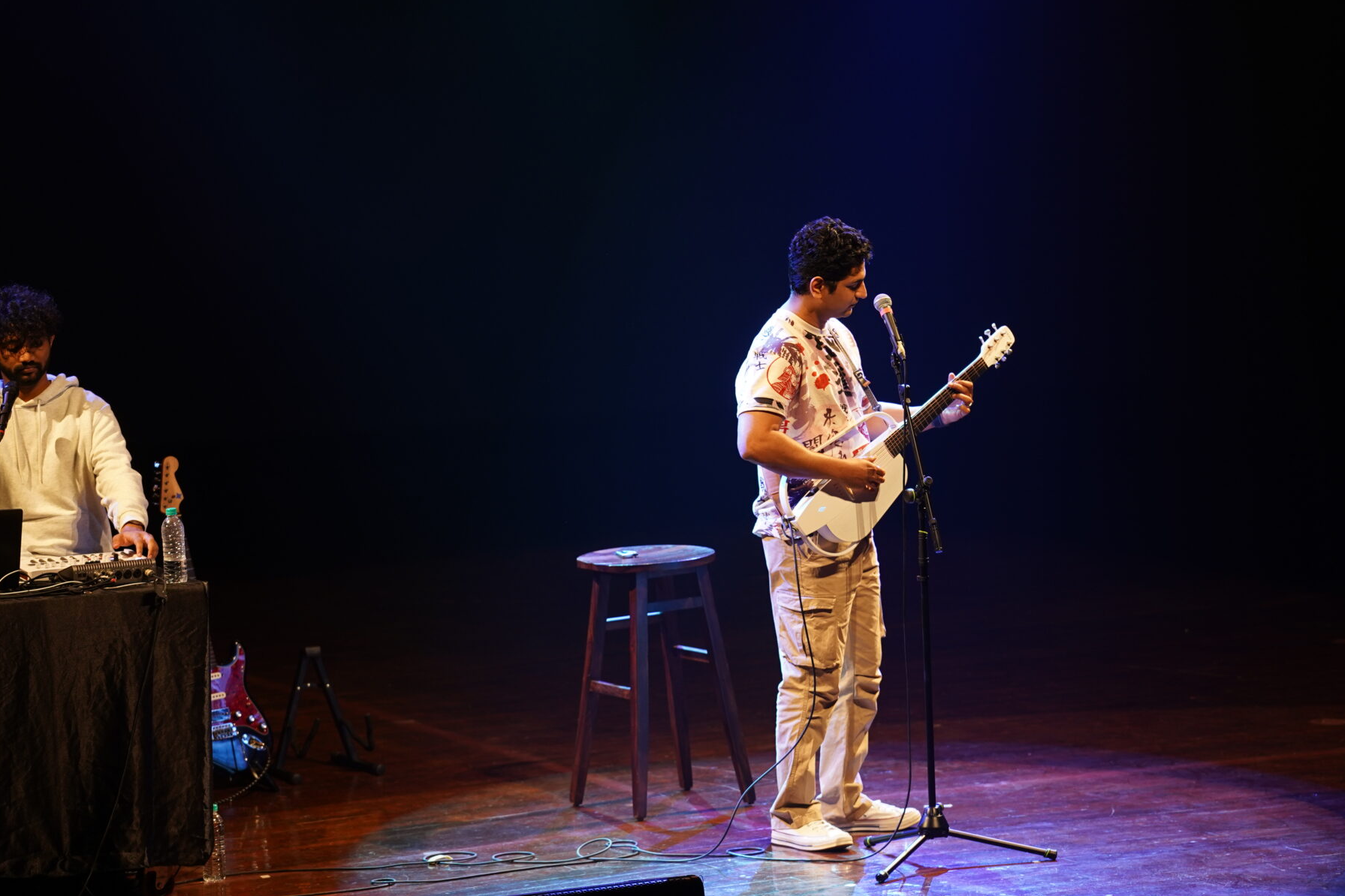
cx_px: 695
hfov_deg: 9.7
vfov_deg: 6.4
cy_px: 296
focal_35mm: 213
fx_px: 7957
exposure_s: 1/100
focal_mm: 149
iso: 320
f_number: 2.8
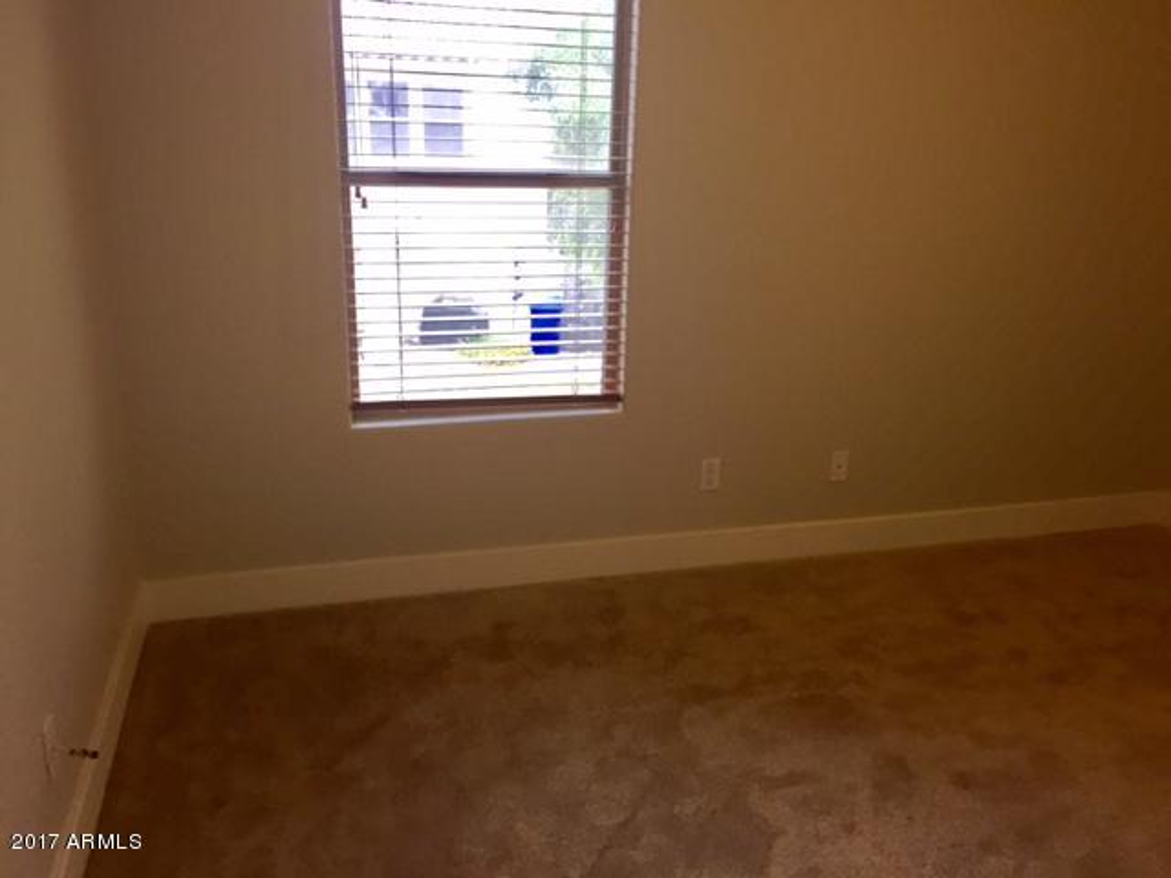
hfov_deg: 61.7
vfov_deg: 48.2
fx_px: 981
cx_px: 586
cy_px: 439
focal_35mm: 29
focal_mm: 4.15
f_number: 2.2
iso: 40
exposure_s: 1/30
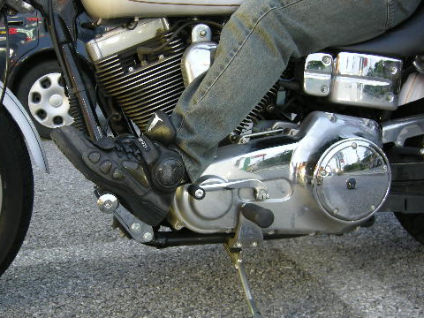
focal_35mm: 48
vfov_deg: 30.3
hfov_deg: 39.4
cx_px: 162
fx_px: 588
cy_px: 168
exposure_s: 1
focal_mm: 7.5
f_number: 2.7
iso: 100
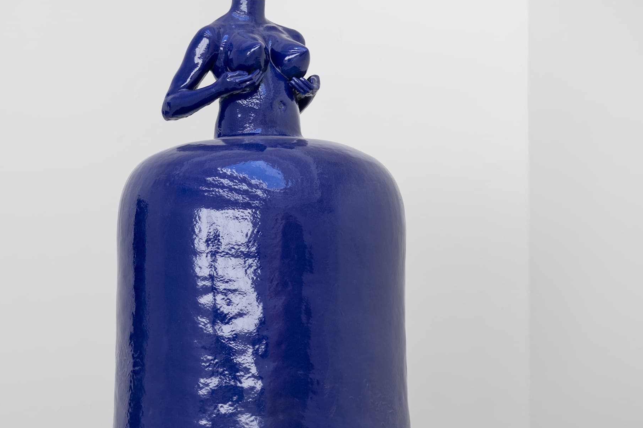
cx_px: 267
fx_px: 2125
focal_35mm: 119
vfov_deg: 11.5
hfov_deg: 17.2
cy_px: 225
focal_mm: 90
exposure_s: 1/125
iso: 200
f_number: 4
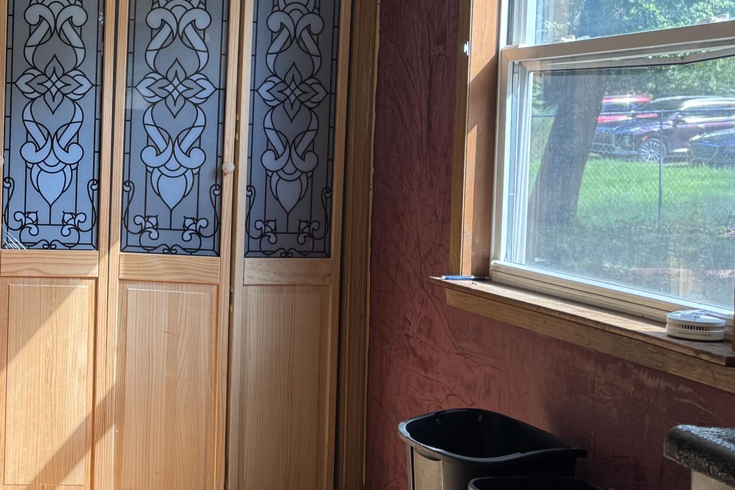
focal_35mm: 60
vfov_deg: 22.5
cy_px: 143
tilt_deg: -1.7
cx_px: -11
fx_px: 1225
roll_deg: -1.5
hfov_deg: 30.8
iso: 64
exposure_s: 1/120
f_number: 1.78
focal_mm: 6.76
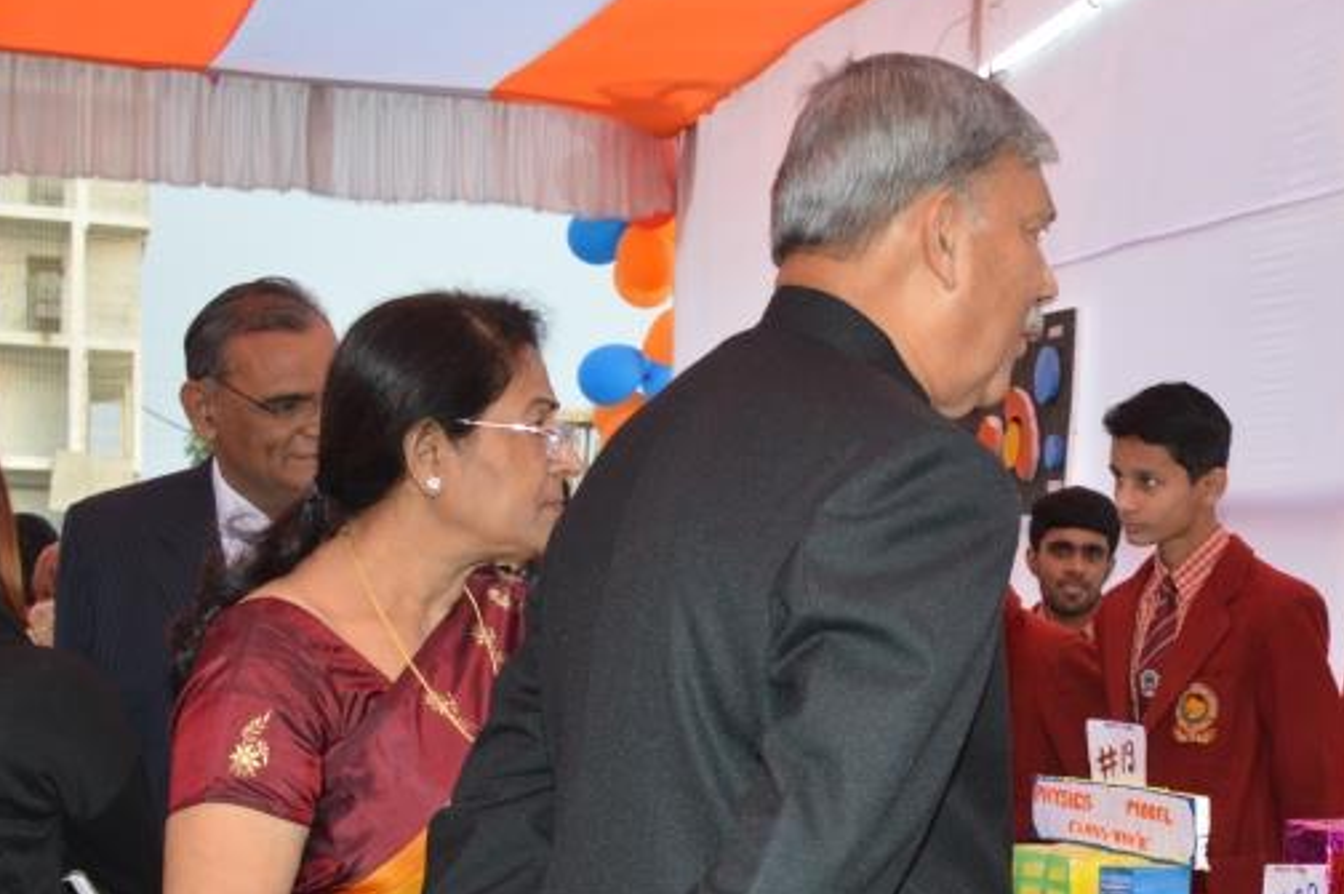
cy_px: 746
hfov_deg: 31.9
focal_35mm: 61
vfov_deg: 21.9
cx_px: 1101
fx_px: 2275
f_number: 5
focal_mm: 20
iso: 200
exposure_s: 1/125
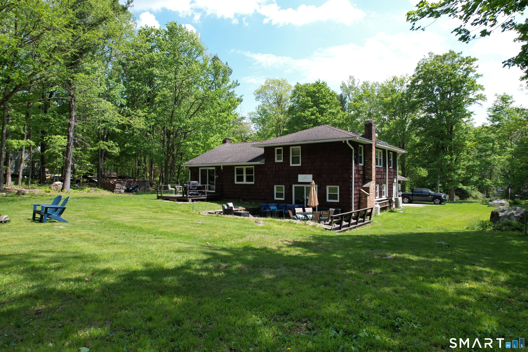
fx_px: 323
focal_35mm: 22
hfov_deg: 78.6
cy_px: 176
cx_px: 264
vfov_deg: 57.2
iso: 100
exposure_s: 1/1000
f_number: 2.8
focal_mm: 8.38
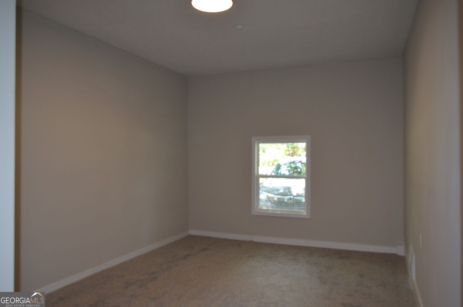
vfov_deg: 47.7
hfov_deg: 67.5
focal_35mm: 27
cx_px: 232
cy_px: 154
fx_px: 347
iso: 220
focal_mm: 18
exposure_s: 1/30
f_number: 3.5
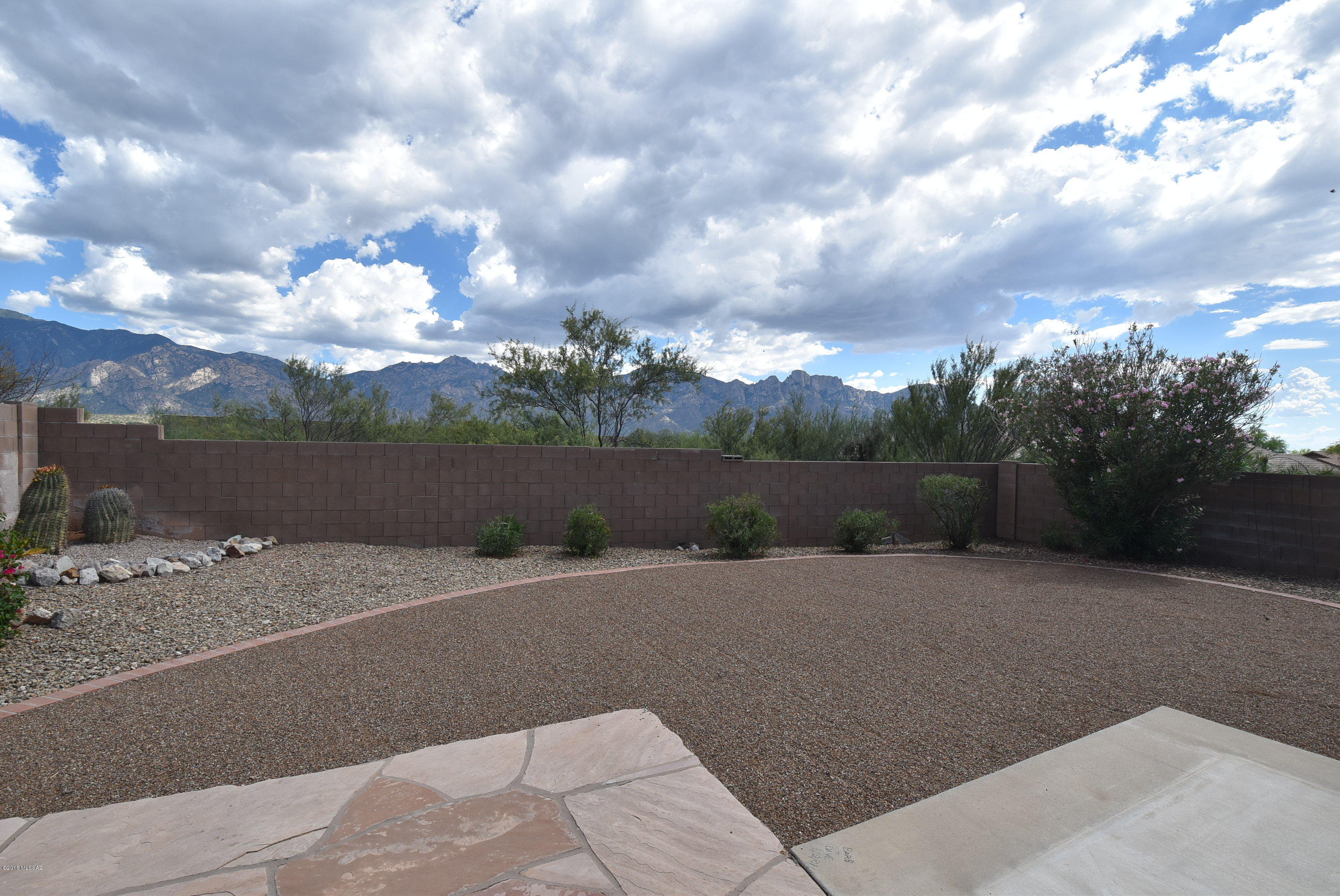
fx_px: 559
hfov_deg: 100.3
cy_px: 448
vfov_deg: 77.4
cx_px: 670
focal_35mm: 15
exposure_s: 1/400
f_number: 10
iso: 200
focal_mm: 10
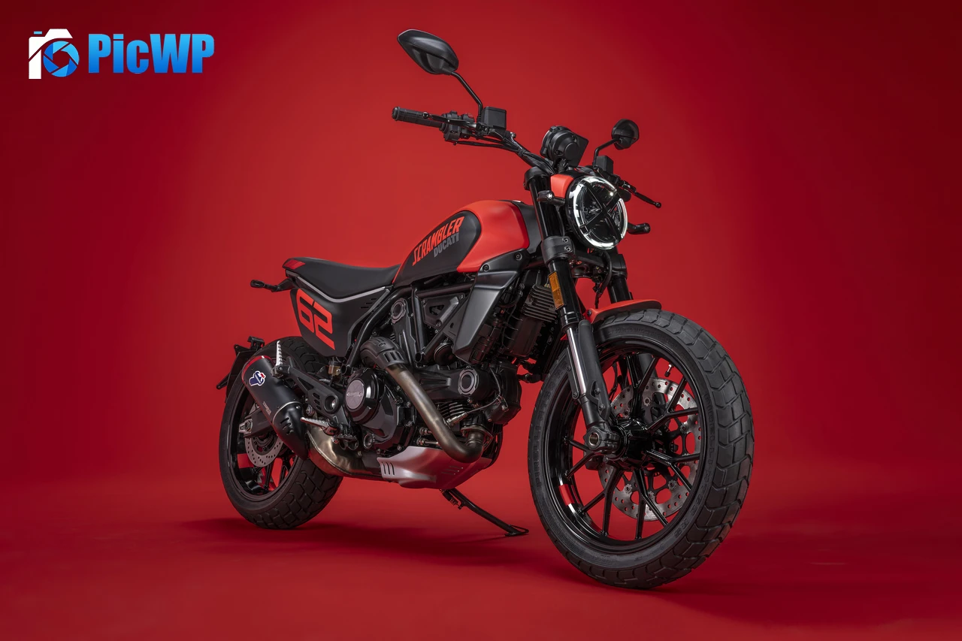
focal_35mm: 42
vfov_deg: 31.9
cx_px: 481
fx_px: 1122
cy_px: 320
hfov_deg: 46.4
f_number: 11
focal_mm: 42
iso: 100
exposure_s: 1/30
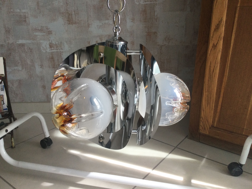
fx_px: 226
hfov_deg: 58.4
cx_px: 126
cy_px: 94
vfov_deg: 45.4
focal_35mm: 31
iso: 32
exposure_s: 1/33
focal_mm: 3.3
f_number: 2.4
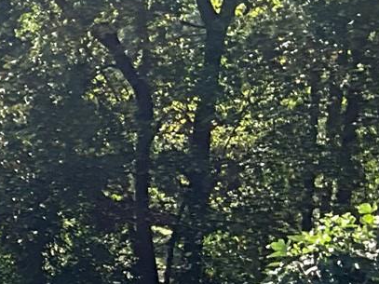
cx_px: -457
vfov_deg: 9.6
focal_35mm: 146
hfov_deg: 11.7
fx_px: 1598
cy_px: 511
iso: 25
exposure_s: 1/674
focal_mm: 3
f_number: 1.8
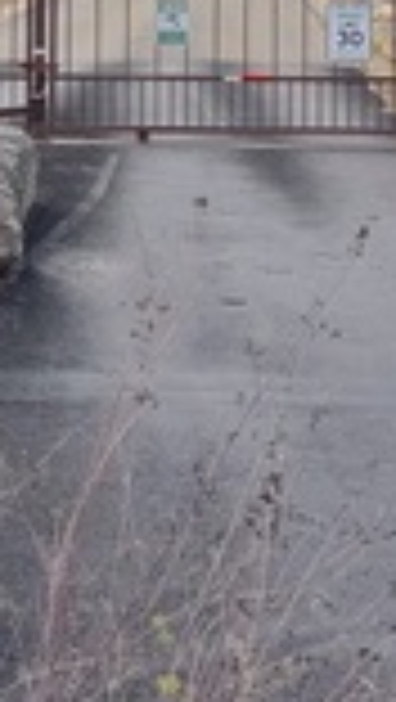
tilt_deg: +2.5
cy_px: -162
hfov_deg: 11.3
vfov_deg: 18.8
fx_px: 1993
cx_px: 58
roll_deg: +0.0
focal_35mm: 107
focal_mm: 6.76
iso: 80
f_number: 1.78
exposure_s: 1/1949
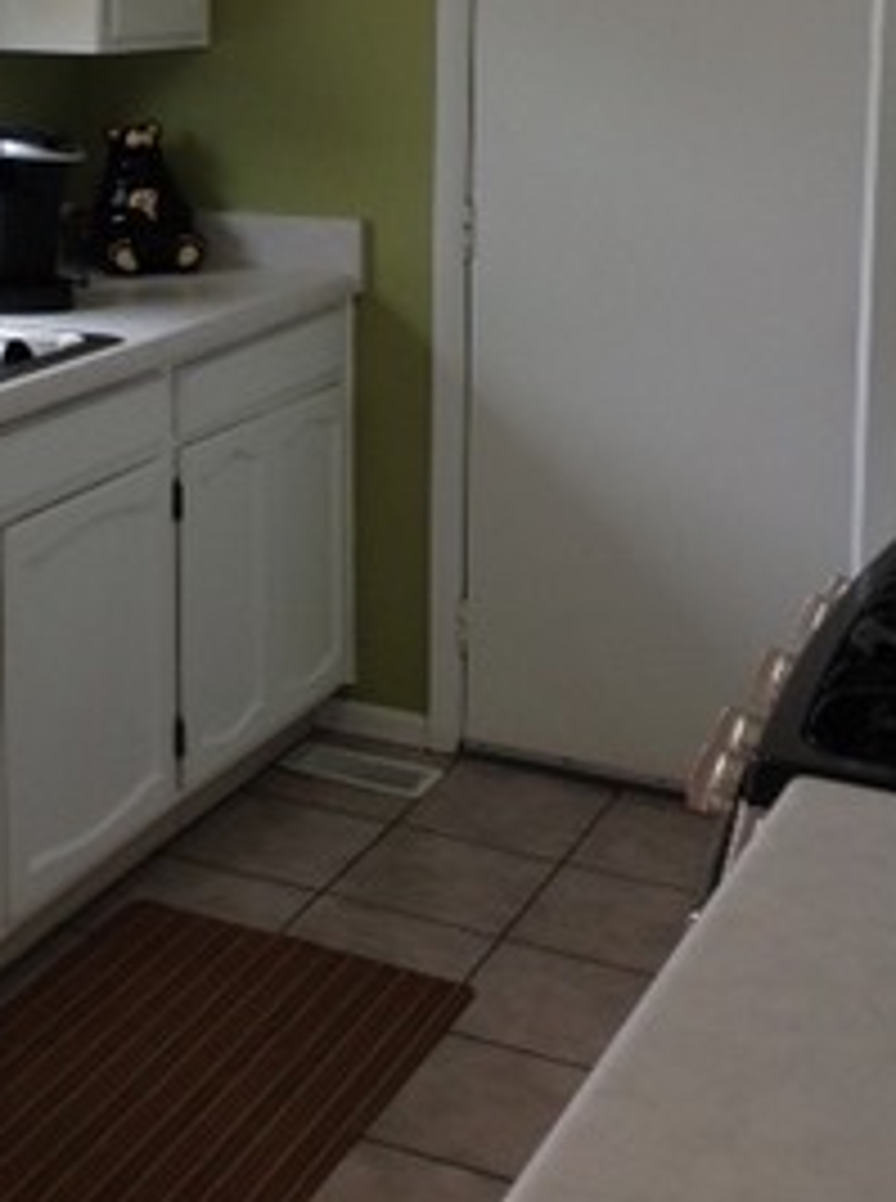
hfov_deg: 22.8
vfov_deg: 29.7
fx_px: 2183
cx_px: 146
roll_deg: -1.2
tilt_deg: -4.6
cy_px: 167
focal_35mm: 63
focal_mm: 4.28
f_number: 2.4
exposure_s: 1/60
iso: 64
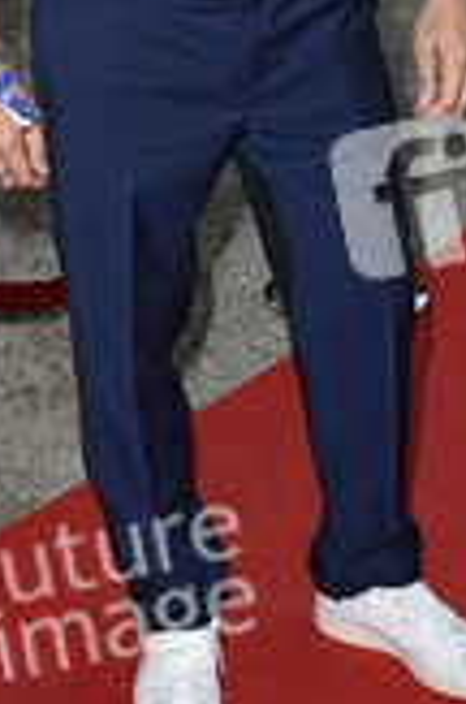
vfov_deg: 20.4
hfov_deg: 14.2
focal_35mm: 96
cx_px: 160
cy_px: -39
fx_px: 1872
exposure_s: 1/160
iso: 320
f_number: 6.3
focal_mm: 26
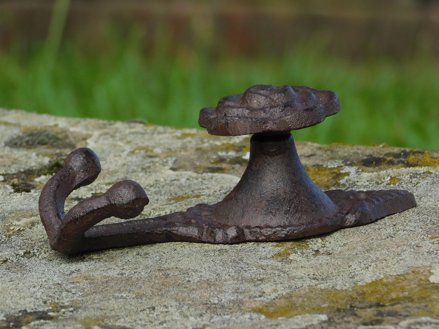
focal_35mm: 336
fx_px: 4261
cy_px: 164
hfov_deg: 5.9
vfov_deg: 4.4
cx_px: 220
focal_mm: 59.7
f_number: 5.8
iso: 125
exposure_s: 1/200
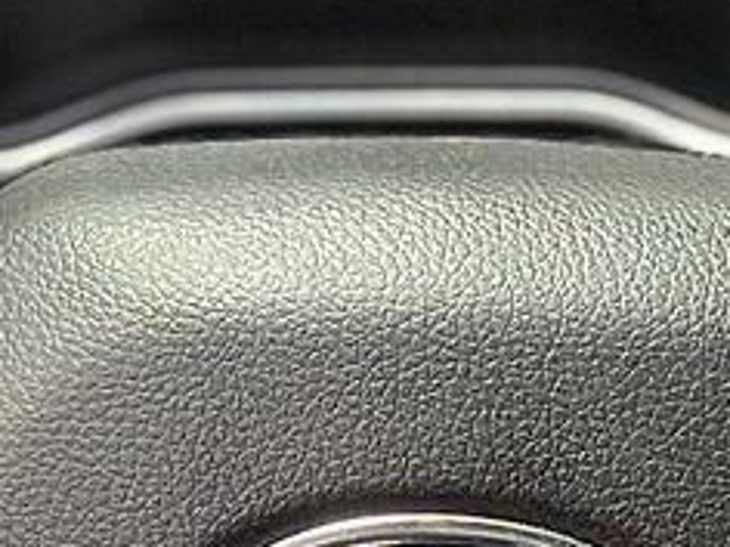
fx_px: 6179
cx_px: 390
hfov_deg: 6.8
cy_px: 510
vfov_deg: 5.1
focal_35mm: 293
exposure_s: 1/33
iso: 640
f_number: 1.78
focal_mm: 6.86
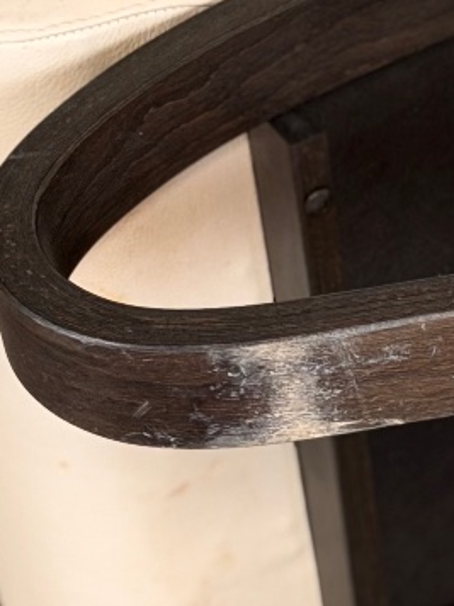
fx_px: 2833
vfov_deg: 12.2
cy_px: 381
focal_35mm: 162
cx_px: 527
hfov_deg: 9.1
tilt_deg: -41.0
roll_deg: +4.8
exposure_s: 1/33
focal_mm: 6.76
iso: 200
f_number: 1.78
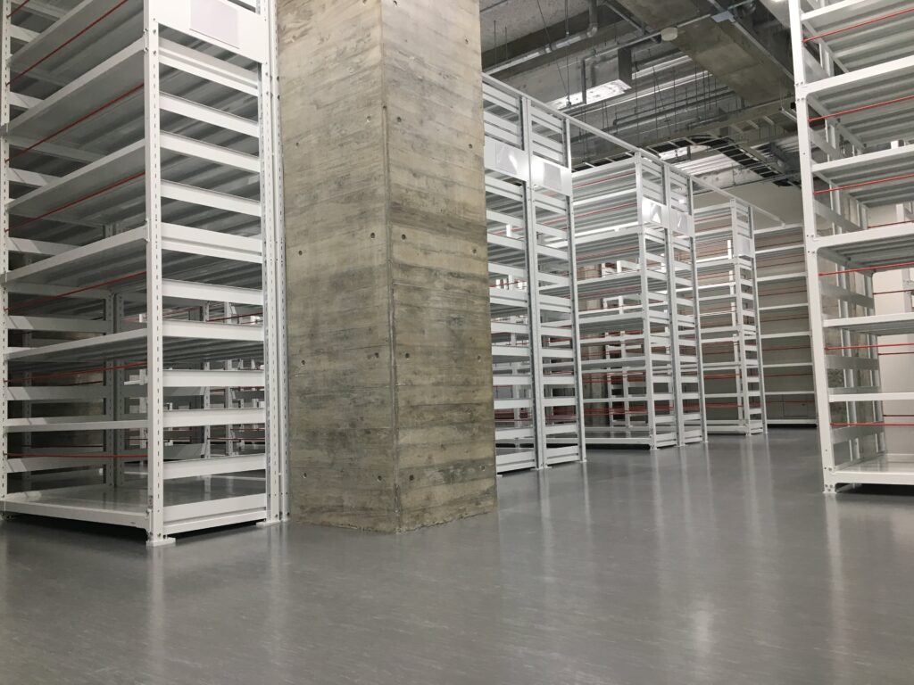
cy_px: 342
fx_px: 766
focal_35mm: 29
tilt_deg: +3.5
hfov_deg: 61.7
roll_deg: +3.4
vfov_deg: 48.2
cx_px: 457
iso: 80
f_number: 2.2
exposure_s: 1/30
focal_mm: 4.15
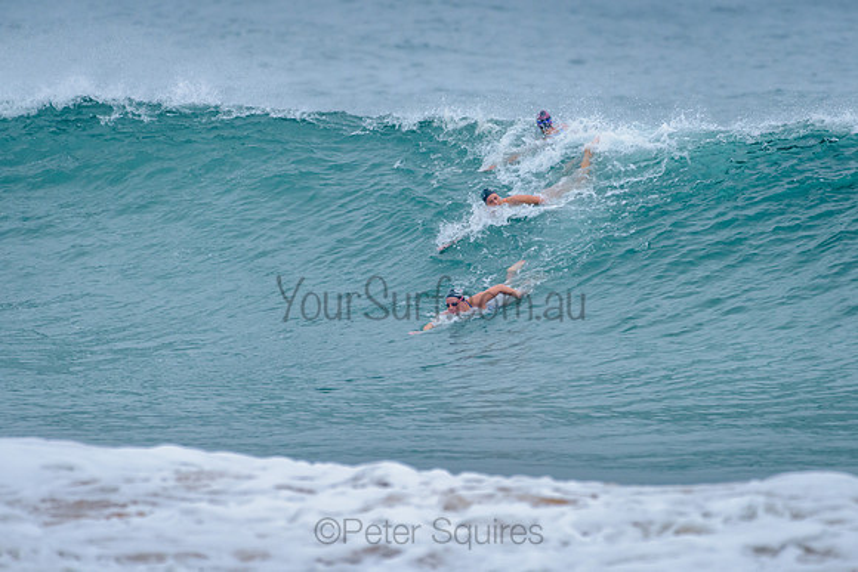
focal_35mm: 613
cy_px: 263
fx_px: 14619
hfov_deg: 3.4
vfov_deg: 2.2
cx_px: 476
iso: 1000
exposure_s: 1/1000
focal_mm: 500
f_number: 5.6
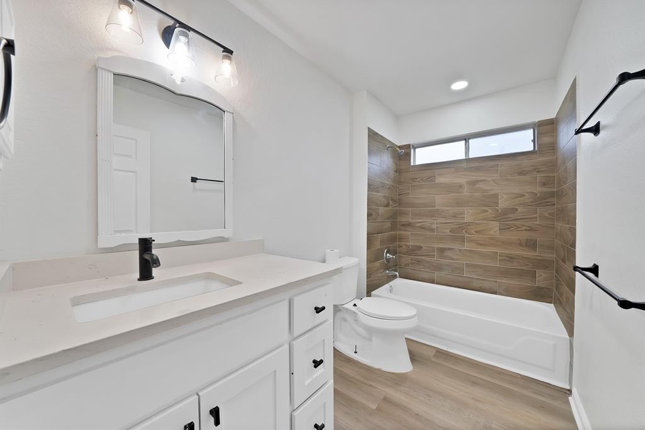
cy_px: 215
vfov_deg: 90.0
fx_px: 215
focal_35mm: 12
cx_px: 322
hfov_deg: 112.6
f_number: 9
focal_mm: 12
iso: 640
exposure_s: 1/10
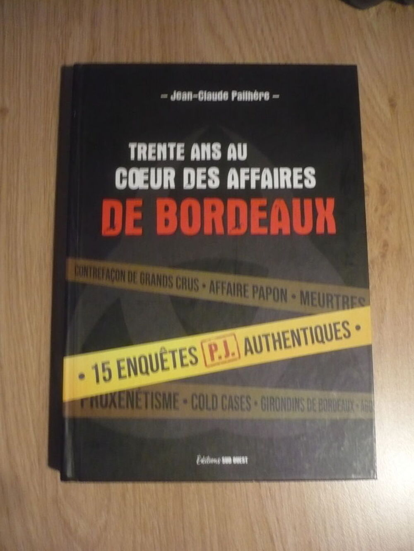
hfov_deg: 40.7
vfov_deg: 52.6
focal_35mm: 35
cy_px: 276
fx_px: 558
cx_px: 207
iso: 400
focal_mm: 5.8
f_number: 2.8
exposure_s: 1/10
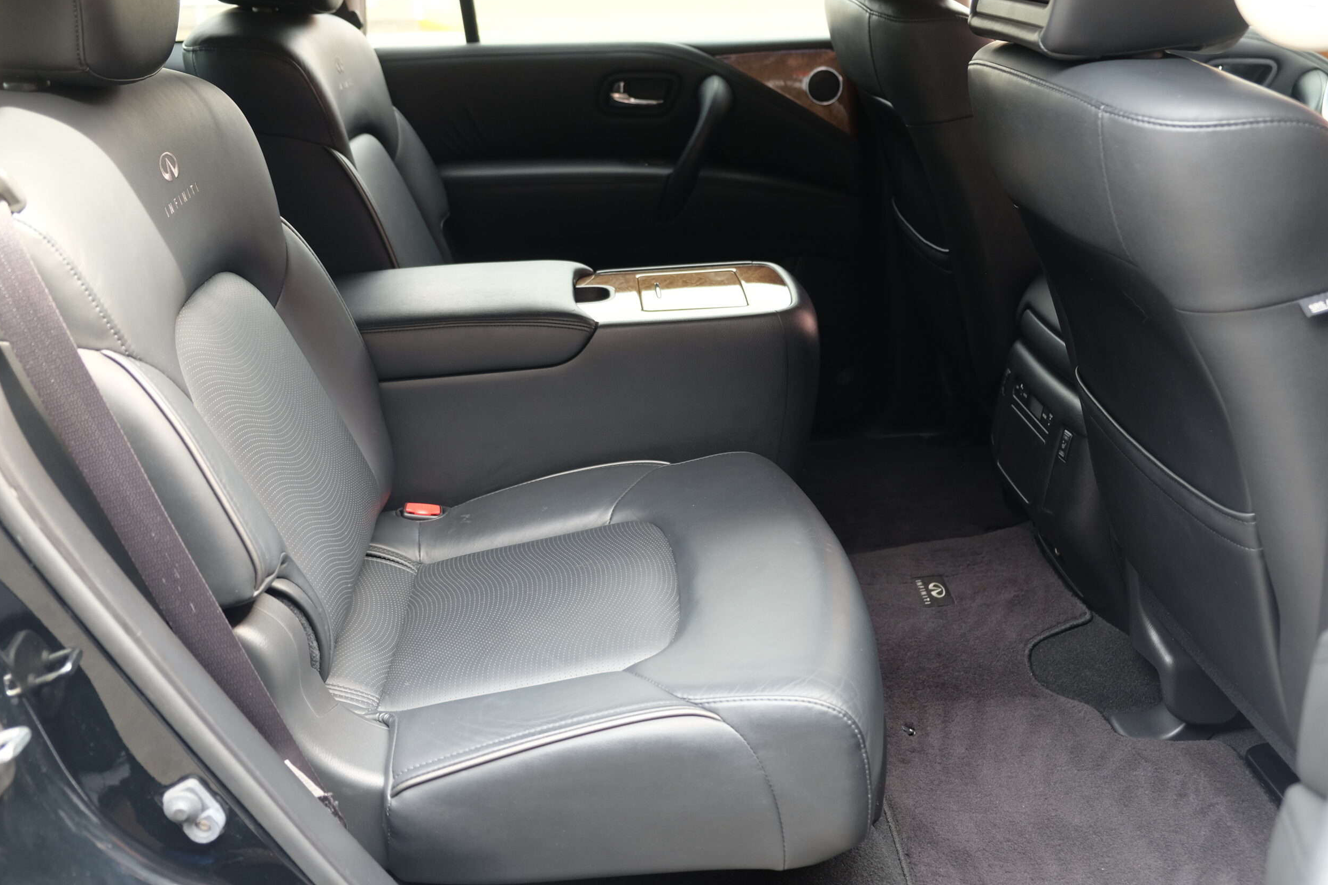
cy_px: 439
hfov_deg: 55.8
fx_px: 1254
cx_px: 653
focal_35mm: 34
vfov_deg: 38.9
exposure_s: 1/40
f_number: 3.2
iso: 400
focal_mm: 22.3
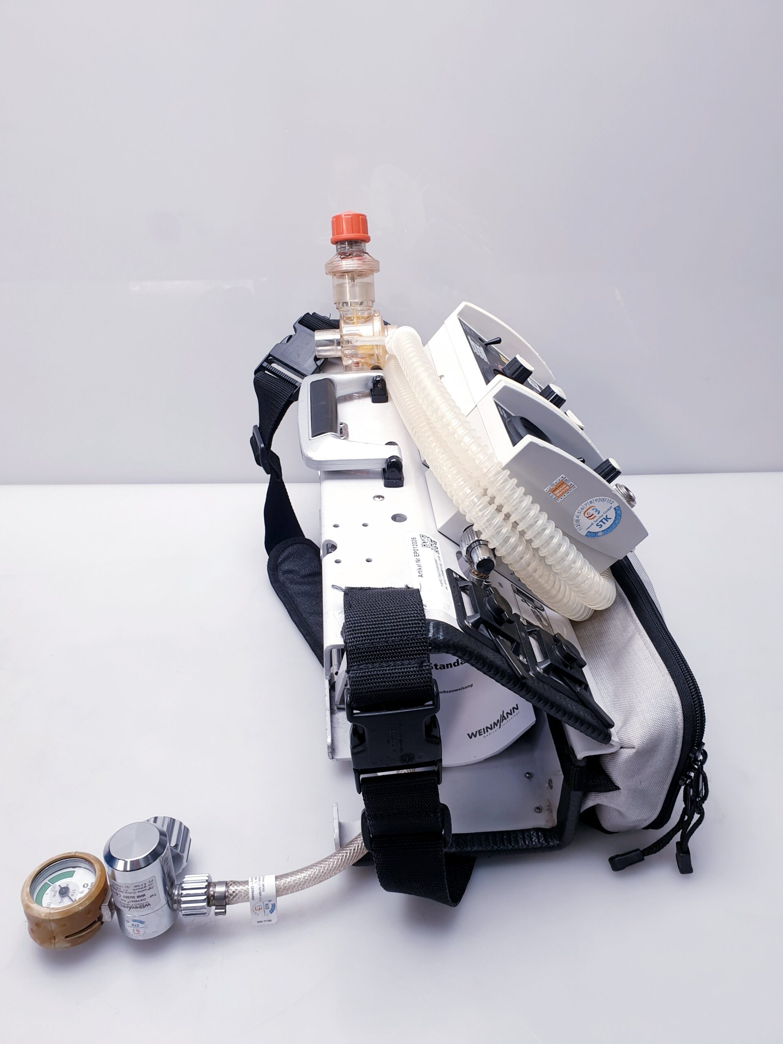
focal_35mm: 26
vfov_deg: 67.3
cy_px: 522
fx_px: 784
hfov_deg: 53.1
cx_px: 392
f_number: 2.4
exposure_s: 1/50
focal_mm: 4.3
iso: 64
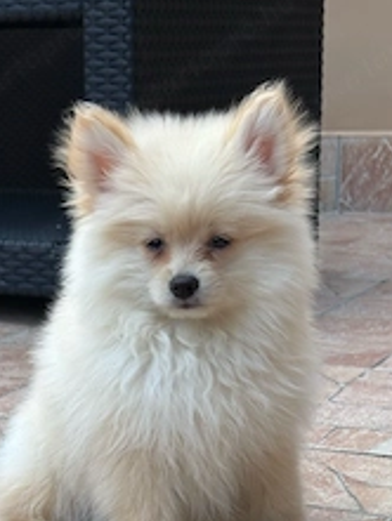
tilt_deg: -15.9
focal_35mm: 94
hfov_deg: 15.7
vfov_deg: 20.5
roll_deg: +0.3
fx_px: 1418
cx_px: 99
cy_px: 448
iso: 40
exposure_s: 1/300
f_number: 1.6
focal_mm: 5.96
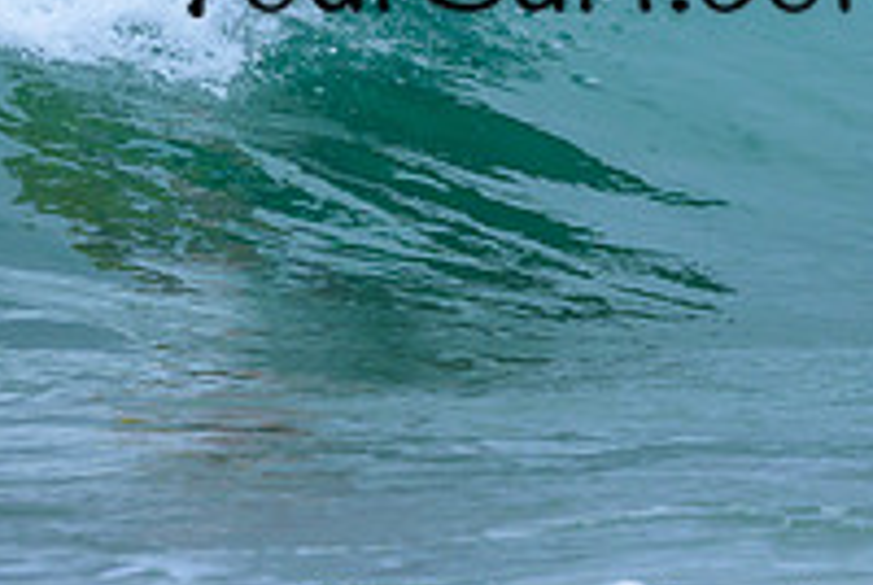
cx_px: 590
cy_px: -270
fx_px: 68339
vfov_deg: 0.5
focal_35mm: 2814
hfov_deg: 0.7
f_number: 6.3
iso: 400
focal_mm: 800
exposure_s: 1/2000
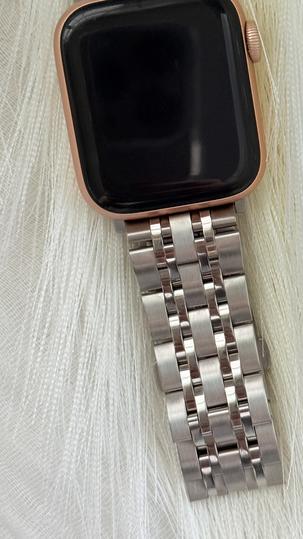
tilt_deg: -88.5
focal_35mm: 69
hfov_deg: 17.4
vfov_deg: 30.5
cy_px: 207
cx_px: 201
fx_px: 986
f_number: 1.8
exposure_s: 1/39
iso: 500
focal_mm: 6.8
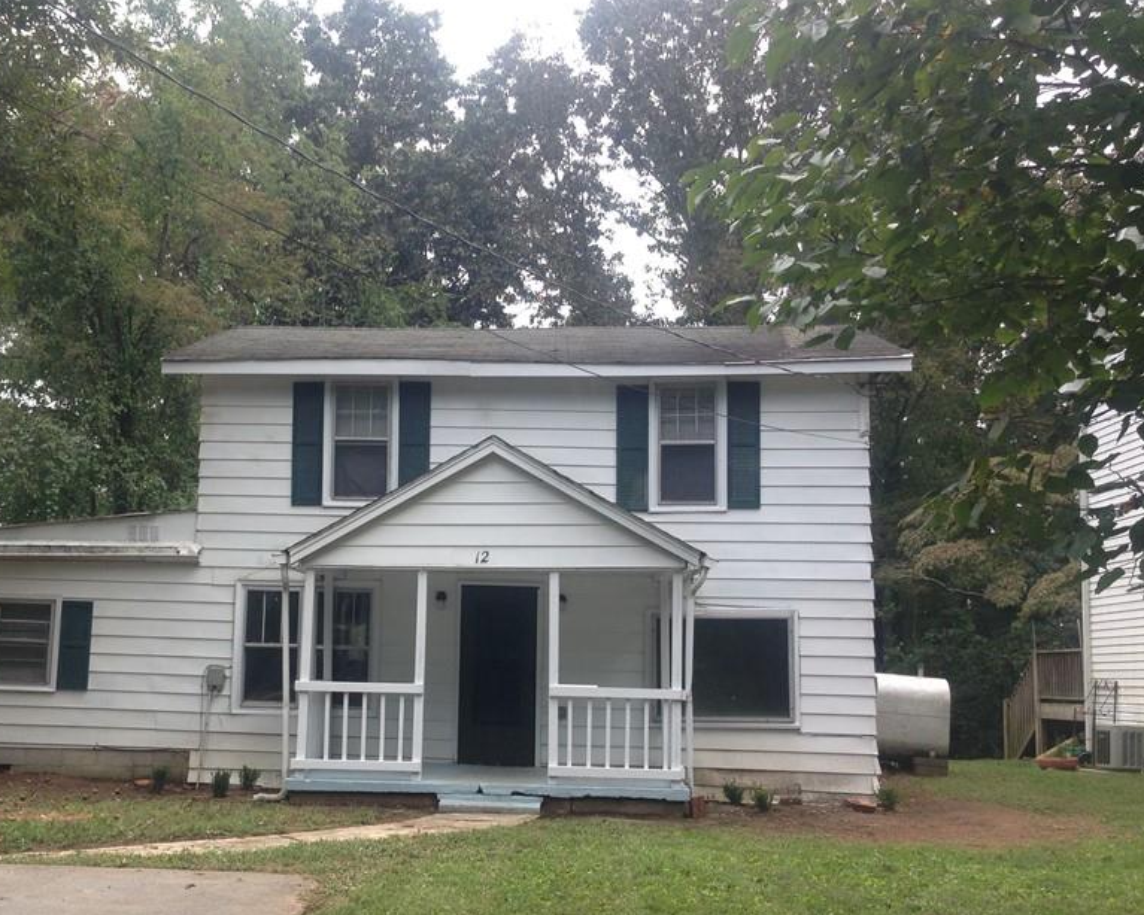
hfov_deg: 42.6
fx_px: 1456
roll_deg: +0.3
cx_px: 433
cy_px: 539
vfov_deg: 34.8
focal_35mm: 43
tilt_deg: +4.6
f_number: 2.4
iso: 50
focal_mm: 4.12
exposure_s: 1/281
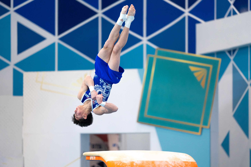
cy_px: 63
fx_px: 1875
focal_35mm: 269
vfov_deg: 5.1
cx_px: 136
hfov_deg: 7.7
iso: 2000
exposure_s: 1/1000
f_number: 2.8
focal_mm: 200
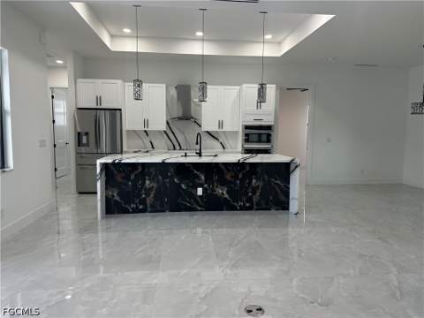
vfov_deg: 56.8
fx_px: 294
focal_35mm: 24
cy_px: 159
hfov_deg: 71.6
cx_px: 212
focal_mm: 6.86
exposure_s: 1/120
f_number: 1.78
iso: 100
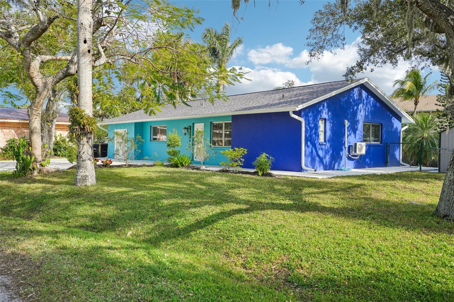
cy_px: 151
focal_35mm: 30
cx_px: 227
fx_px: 372
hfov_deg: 62.8
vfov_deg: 44.3
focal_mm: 29.5
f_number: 4.5
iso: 400
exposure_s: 1/1500
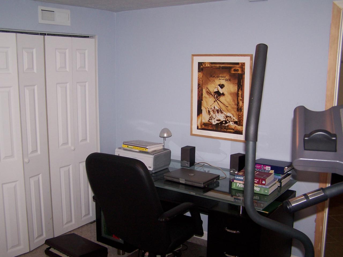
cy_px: 128
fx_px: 377
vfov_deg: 37.7
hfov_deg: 49.0
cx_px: 172
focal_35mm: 38
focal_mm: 6.3
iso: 140
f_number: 2.8
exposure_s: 1/60
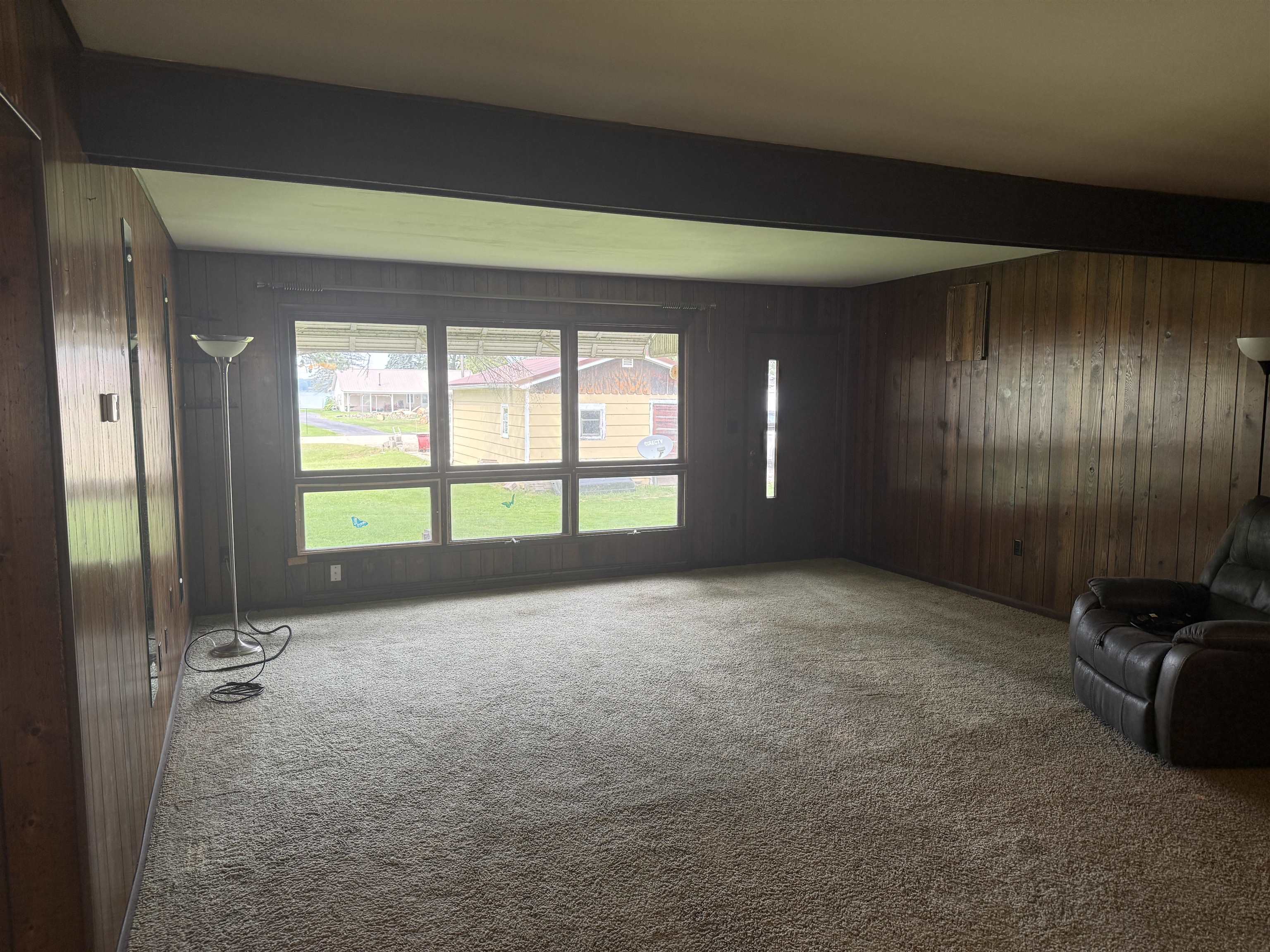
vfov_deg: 56.8
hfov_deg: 71.6
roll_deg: +0.1
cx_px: 635
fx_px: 881
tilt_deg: -5.7
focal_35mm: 24
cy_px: 476
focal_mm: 6.76
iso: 200
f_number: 1.78
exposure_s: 1/121
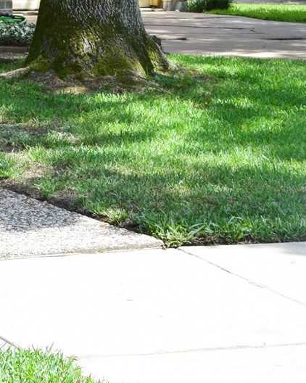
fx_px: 1902
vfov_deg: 11.2
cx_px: -460
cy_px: -102
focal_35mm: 168
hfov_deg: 8.3
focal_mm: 29
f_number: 10
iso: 400
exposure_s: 1/320
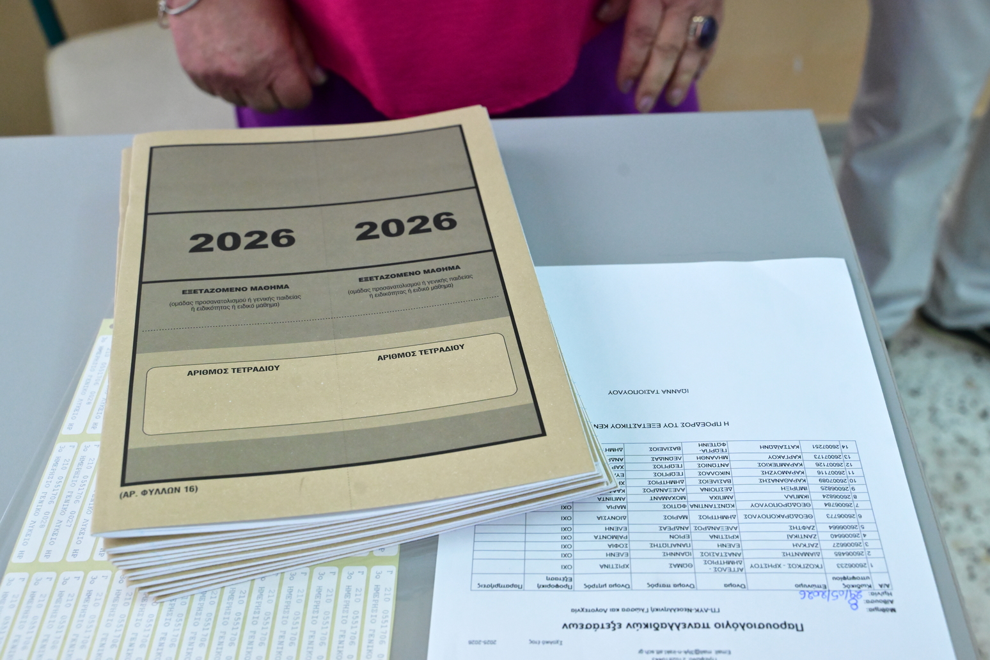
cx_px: 495
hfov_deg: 48.5
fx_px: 1100
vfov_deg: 33.4
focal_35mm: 40
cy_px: 330
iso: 8000
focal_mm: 40
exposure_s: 1/640
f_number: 5.6
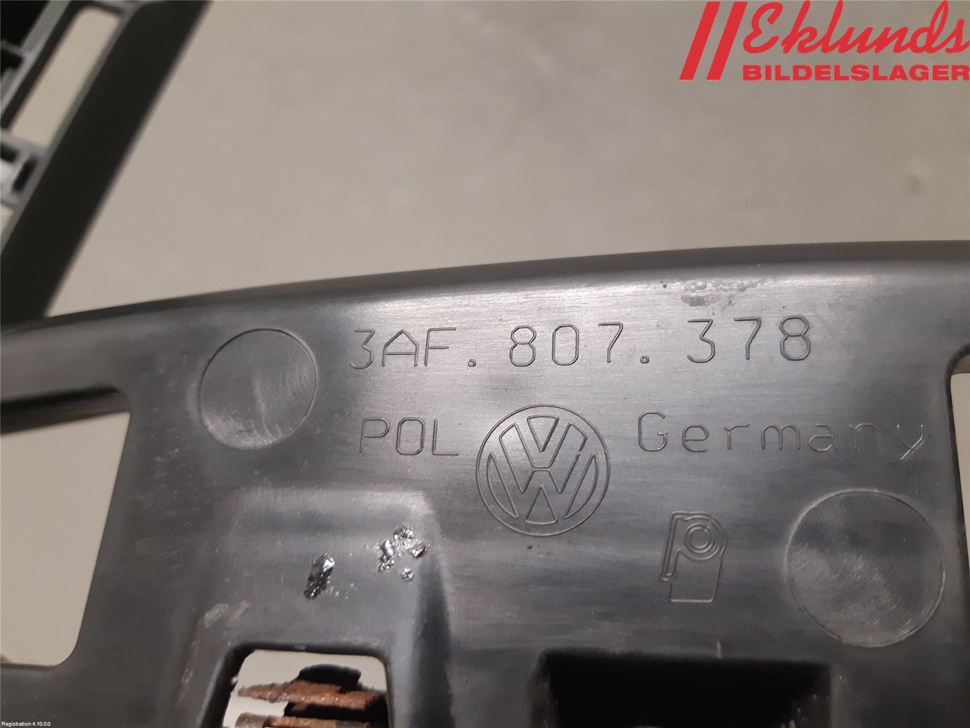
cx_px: 485
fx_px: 729
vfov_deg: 53.1
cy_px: 364
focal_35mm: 26
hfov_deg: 67.3
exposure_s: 1/50
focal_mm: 3.93
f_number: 1.7
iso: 250
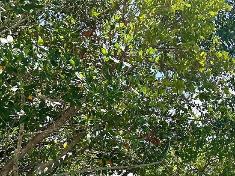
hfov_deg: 24.8
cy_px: 194
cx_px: 290
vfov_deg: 20.0
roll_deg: +1.1
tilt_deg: -0.5
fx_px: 475
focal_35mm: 70
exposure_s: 1/5525
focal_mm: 6.86
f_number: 1.78
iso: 80
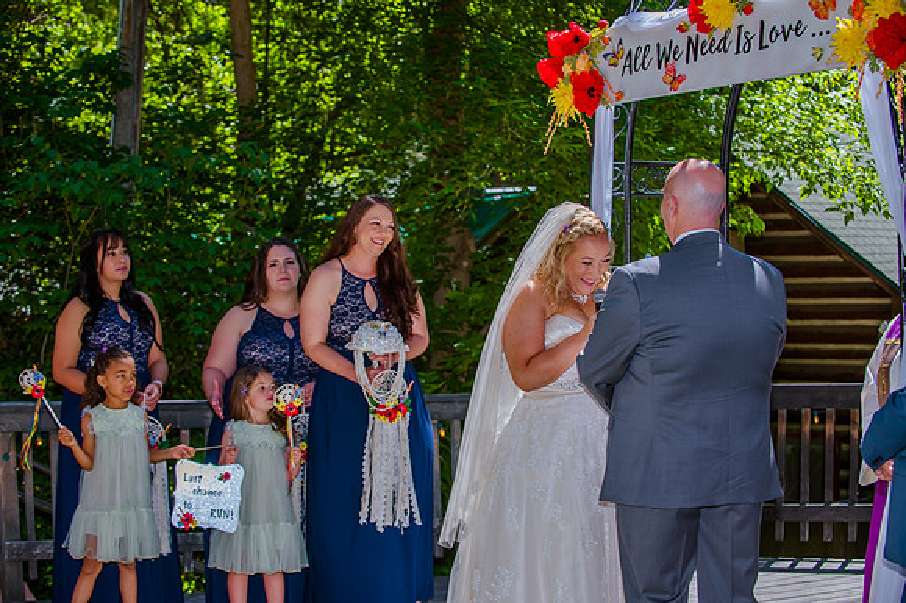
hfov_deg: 28.7
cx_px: 453
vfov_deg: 19.3
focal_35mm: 70
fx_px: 1770
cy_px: 302
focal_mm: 70
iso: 200
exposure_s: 1/500
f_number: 4.5
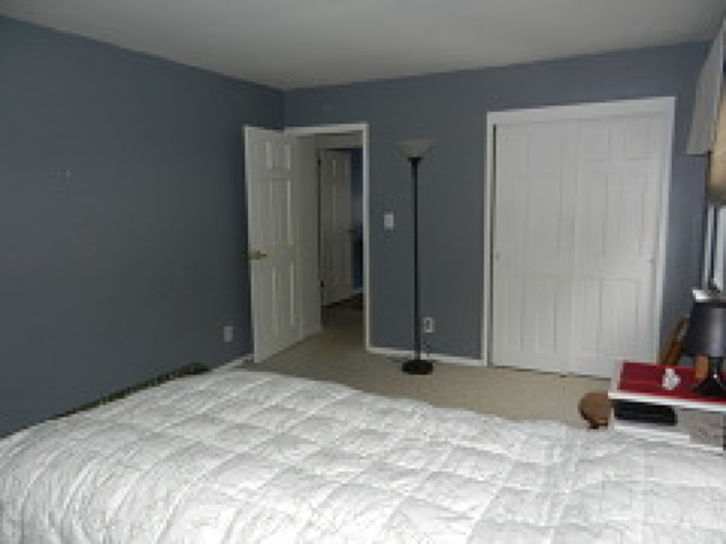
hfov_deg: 69.4
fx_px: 524
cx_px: 363
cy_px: 272
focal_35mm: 25
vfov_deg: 54.9
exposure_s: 1/30
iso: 200
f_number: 3.5
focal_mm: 4.5
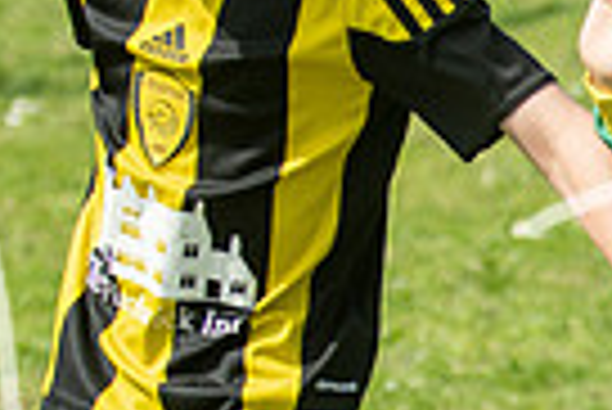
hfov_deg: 4.6
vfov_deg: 3.1
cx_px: 850
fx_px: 7607
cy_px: 493
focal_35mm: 447
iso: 250
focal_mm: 70
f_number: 3.2
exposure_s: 1/2500
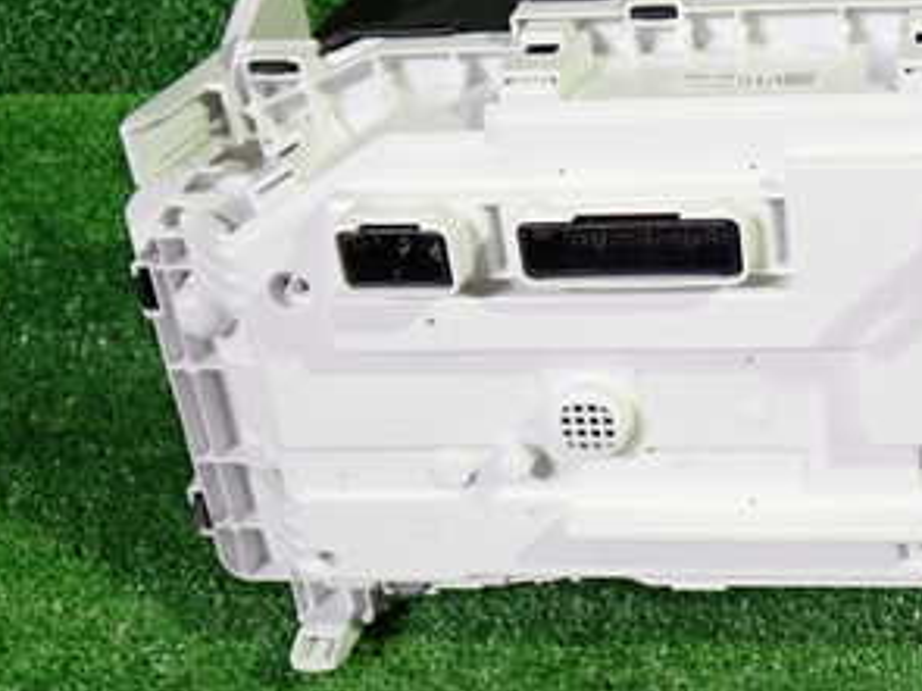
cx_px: 797
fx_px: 1624
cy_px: 272
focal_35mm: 61
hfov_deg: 30.5
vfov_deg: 24.0
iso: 250
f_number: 2.3
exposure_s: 1/30
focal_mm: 5.4
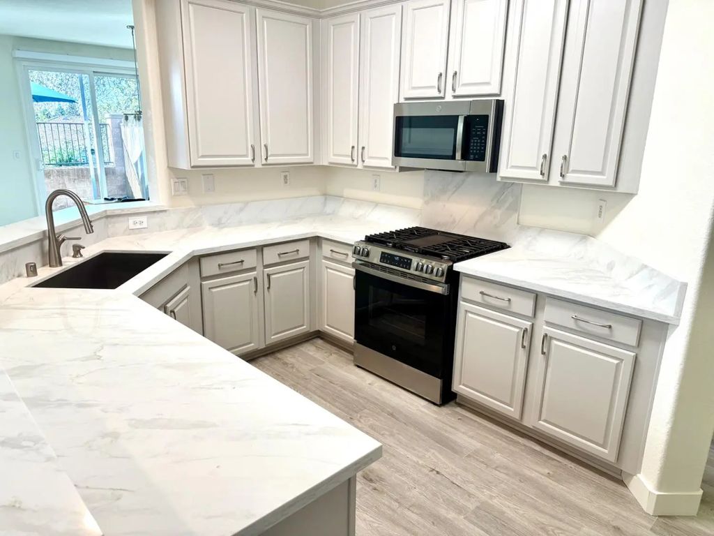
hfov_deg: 71.6
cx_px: 357
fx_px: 495
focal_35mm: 24
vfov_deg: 56.8
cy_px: 268
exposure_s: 1/158
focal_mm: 6.76
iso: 125
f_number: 1.78
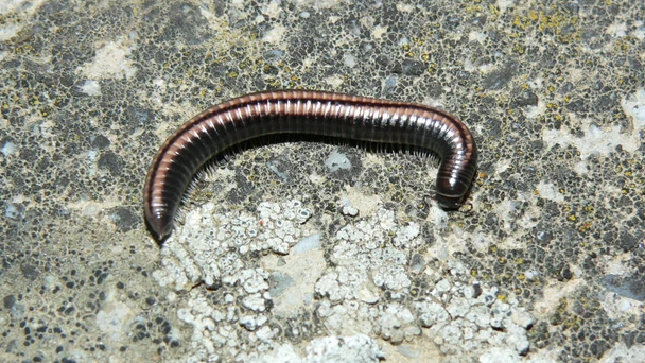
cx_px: 319
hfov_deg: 22.7
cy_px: 222
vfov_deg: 12.9
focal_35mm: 94
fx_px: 1608
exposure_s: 1/60
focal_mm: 13.6
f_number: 4
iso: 80
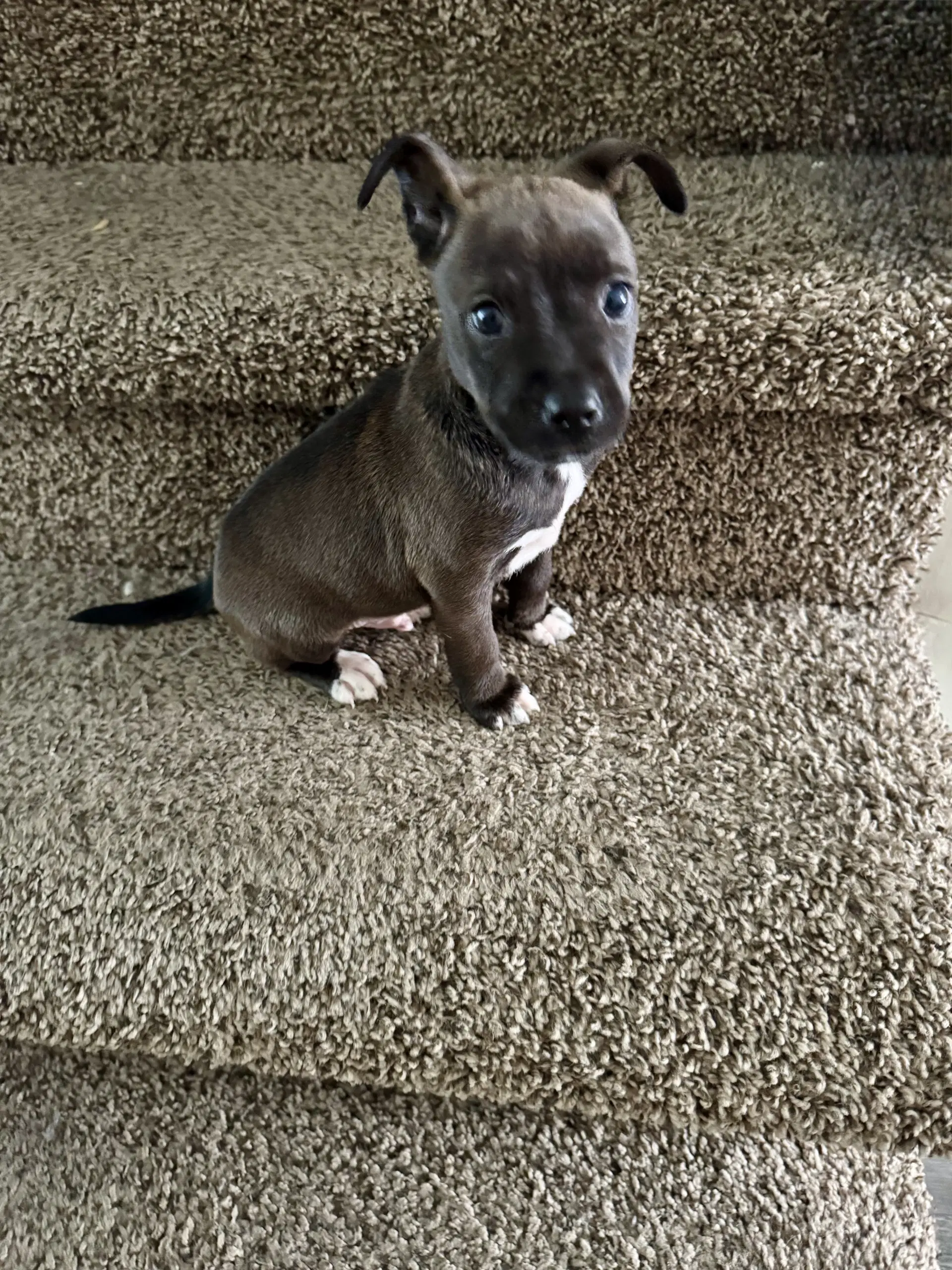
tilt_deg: -39.9
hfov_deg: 56.8
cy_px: 635
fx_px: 880
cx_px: 476
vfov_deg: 71.6
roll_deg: +4.5
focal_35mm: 24
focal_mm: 6.76
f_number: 1.78
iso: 1000
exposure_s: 1/30
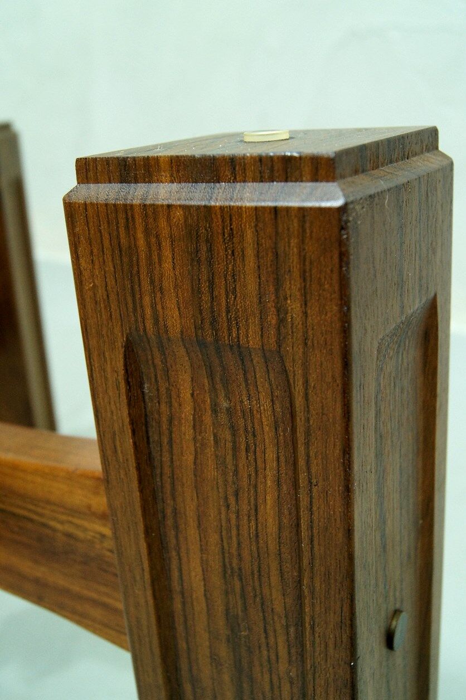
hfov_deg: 16.5
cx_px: 233
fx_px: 1604
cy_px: 350
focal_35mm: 82
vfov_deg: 24.6
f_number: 8
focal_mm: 55
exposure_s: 1/13
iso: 800
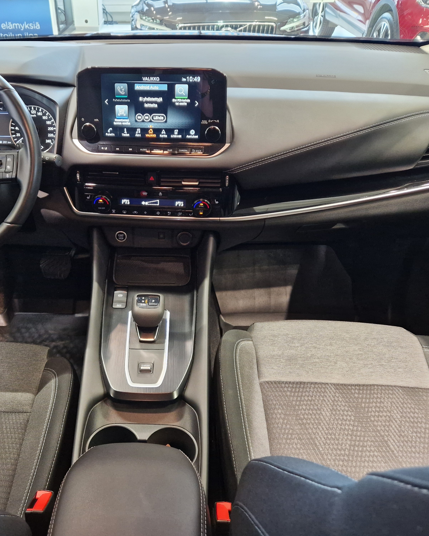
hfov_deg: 47.9
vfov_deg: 58.8
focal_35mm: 30
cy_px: 268
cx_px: 154
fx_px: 476
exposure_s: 1/100
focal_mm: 5.4
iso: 640
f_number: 1.8
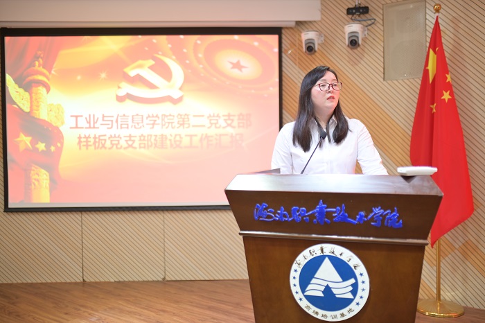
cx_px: 242
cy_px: 162
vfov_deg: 37.8
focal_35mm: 35
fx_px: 471
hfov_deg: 54.5
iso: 280
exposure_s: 1/125
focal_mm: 35
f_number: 1.4
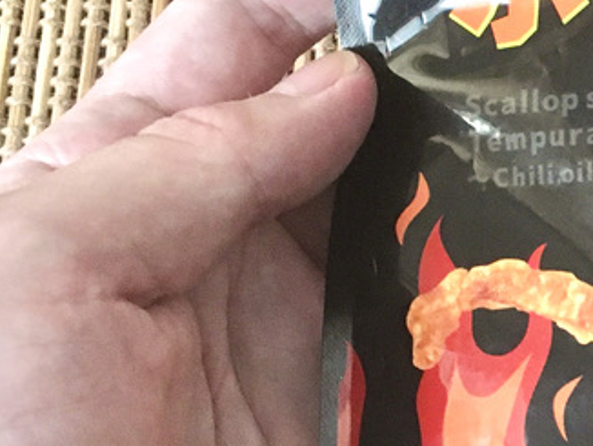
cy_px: 333
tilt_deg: -69.4
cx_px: 806
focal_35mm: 91
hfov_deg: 19.5
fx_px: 1560
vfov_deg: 16.2
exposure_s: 1/15
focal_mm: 4.15
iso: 400
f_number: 2.2
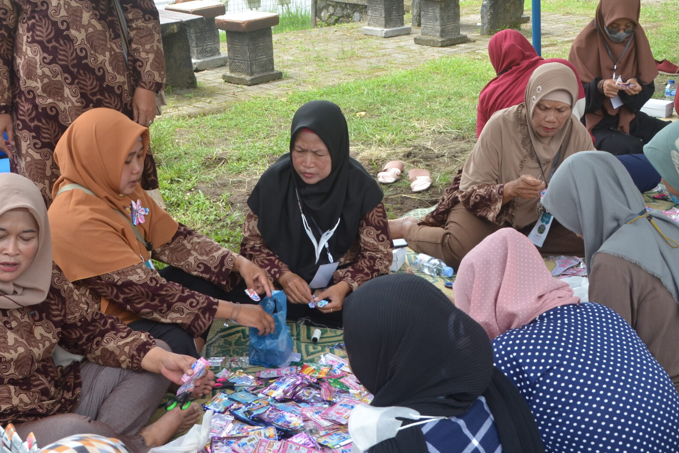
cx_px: 339
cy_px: 251
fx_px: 1019
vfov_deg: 25.1
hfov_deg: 36.9
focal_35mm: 54
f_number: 7.1
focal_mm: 22
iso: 200
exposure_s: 1/125
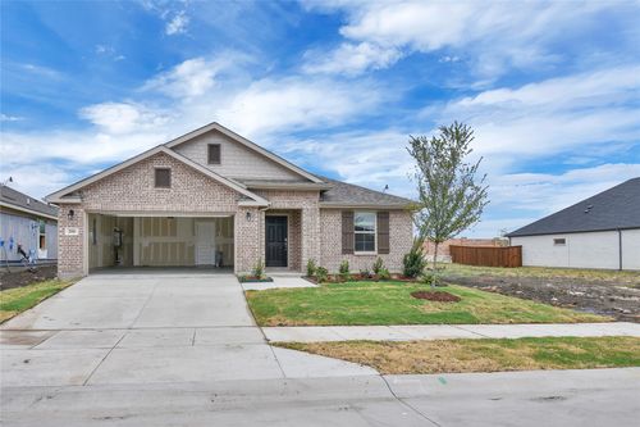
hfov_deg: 81.2
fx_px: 373
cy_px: 214
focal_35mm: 21
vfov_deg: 59.5
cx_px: 320
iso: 160
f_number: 8
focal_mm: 14
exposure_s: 1/500
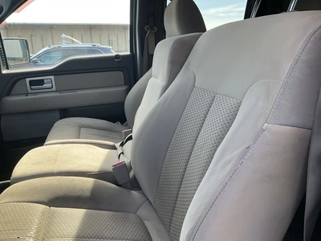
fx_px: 269
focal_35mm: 29
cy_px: 120
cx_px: 160
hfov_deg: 61.7
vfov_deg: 48.2
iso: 16
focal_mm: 3
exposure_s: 1/122
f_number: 1.8
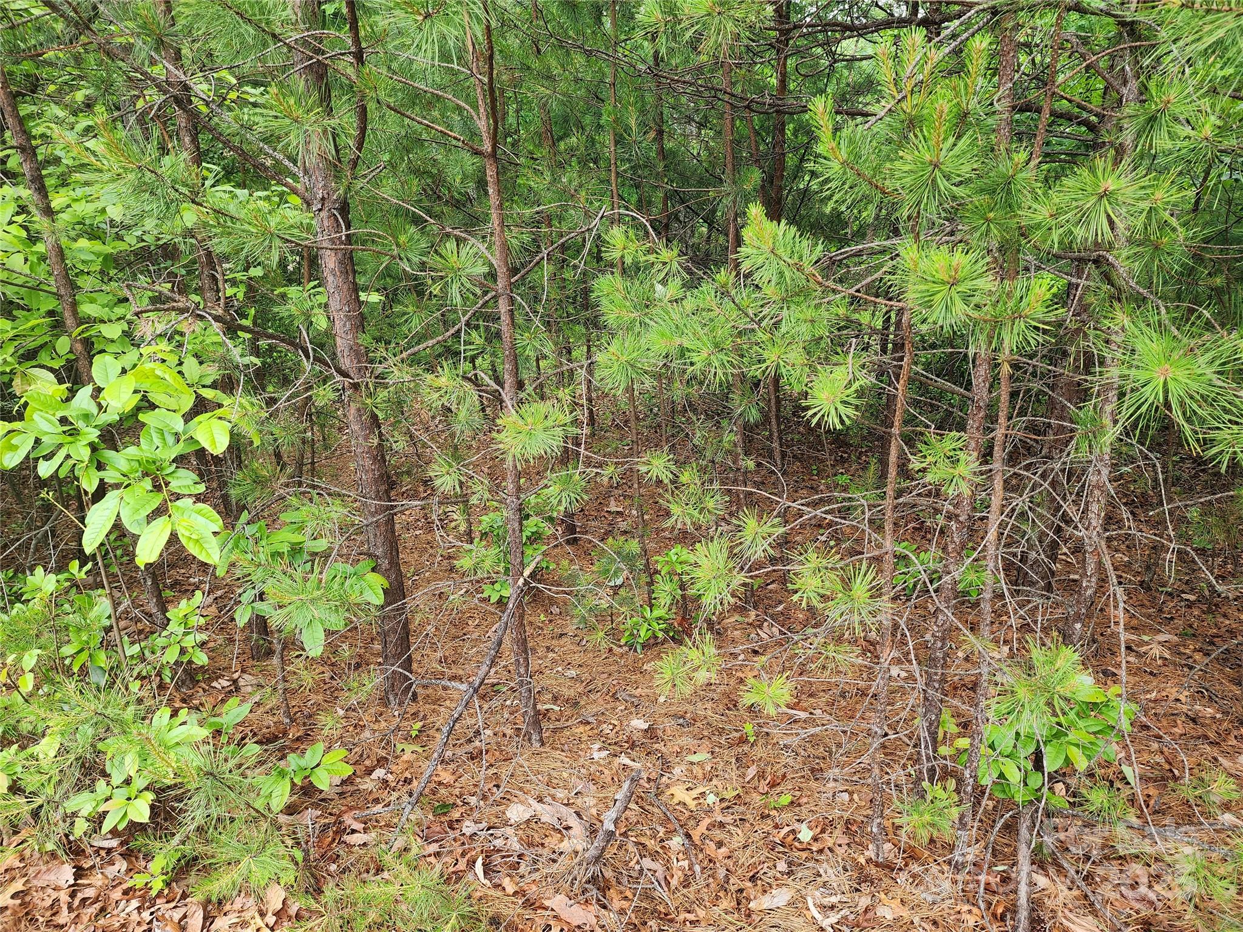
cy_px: 466
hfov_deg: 73.9
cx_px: 622
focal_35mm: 23
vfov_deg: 58.9
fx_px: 826
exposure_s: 1/180
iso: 50
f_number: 1.8
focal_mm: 6.4
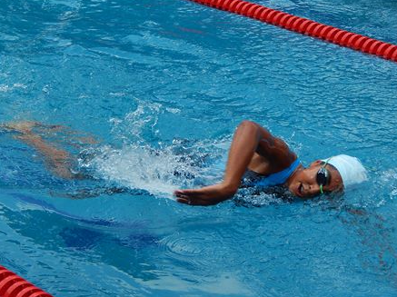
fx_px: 1341
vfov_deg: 12.6
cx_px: 202
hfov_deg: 16.8
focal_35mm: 117
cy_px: 149
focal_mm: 20.5
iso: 125
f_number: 4.6
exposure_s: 1/400
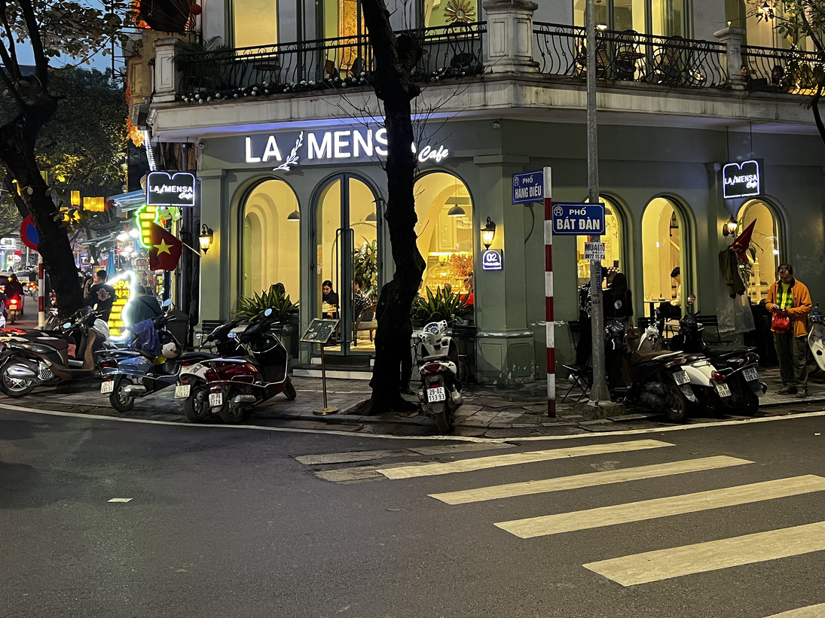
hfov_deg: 49.0
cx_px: 438
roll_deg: +0.9
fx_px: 906
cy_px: 190
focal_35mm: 38
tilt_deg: +4.3
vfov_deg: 37.2
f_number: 1.5
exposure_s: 1/50
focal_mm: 5.7
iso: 250
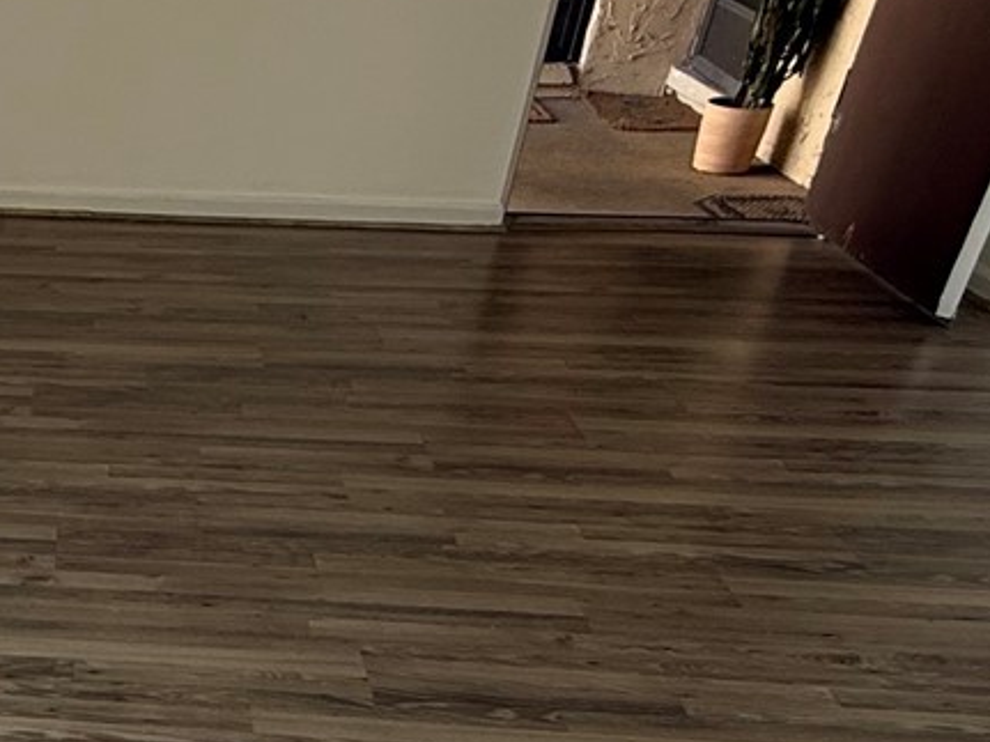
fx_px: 1487
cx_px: -170
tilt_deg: -35.1
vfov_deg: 26.1
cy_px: 793
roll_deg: +0.6
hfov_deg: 31.4
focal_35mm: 52
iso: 125
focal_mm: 2.22
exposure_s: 1/99
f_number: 2.2
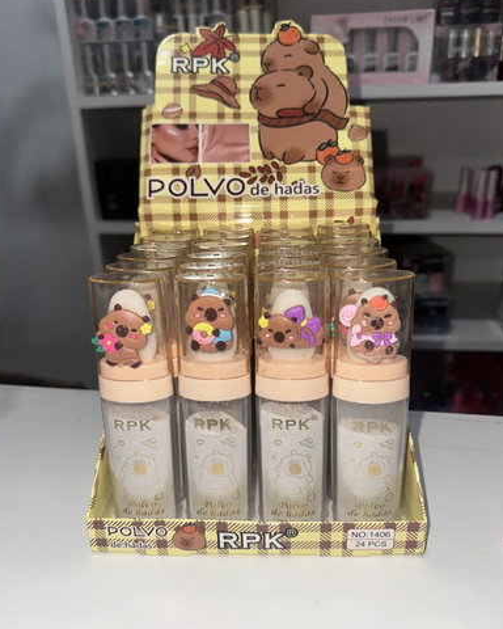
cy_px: 320
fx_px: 484
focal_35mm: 26
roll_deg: +0.8
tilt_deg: -20.7
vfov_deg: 66.0
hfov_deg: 54.9
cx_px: 249
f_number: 1.78
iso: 50
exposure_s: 1/442
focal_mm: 6.86
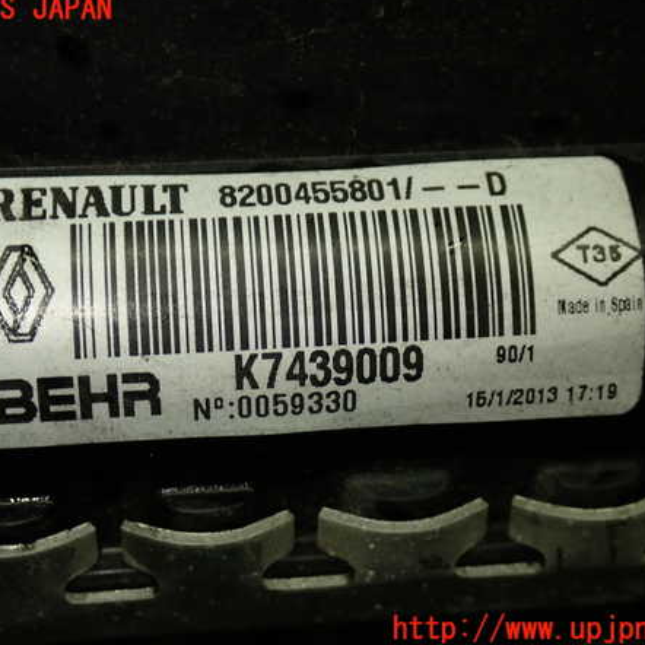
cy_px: 320
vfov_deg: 28.6
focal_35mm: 60
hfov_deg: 28.6
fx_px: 1265
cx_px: 285
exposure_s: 1/100
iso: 200
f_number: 3.2
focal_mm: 9.01
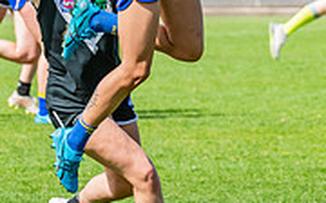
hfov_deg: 3.1
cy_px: 21
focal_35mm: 686
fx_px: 6087
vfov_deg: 1.9
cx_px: 136
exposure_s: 1/1600
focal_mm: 170
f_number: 8
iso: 800
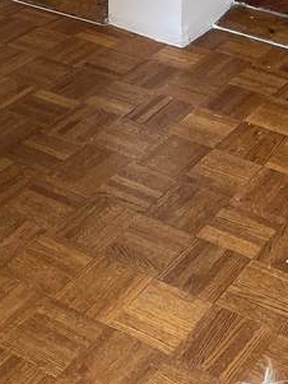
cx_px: 260
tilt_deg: -10.7
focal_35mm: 83
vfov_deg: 19.9
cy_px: -212
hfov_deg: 17.5
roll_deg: -1.0
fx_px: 920
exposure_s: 1/116
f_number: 1.6
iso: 125
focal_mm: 5.1
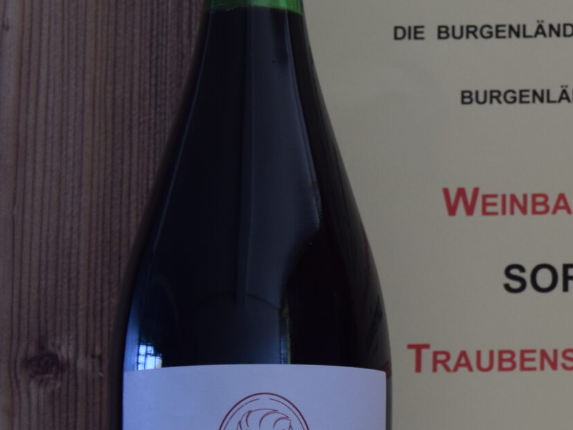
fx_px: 2351
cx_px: 701
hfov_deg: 13.5
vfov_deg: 10.4
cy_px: 247
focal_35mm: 142
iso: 400
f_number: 4.8
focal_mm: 32
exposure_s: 1/90
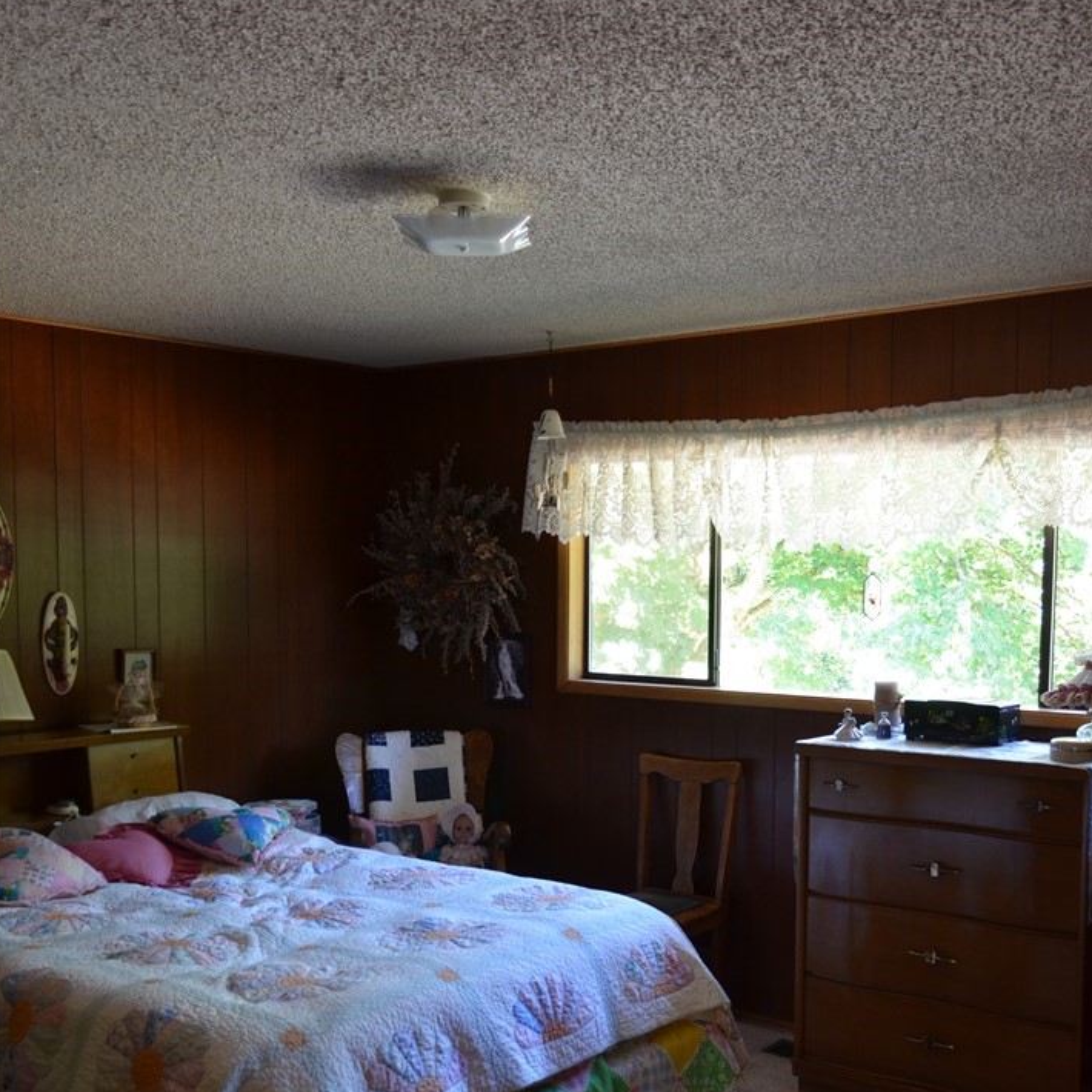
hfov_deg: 42.8
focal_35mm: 39
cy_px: 698
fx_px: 1392
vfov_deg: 42.4
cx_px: 547
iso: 800
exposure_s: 1/60
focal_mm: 20
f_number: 4
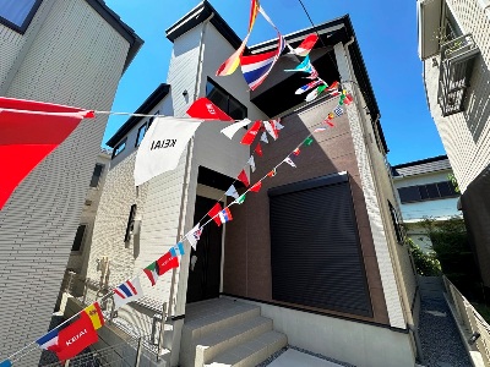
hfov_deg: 102.1
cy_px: 184
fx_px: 198
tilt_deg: +17.4
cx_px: 245
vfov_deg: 85.7
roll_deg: -0.4
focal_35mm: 14
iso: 50
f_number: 2.2
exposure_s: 1/1147
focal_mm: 2.22
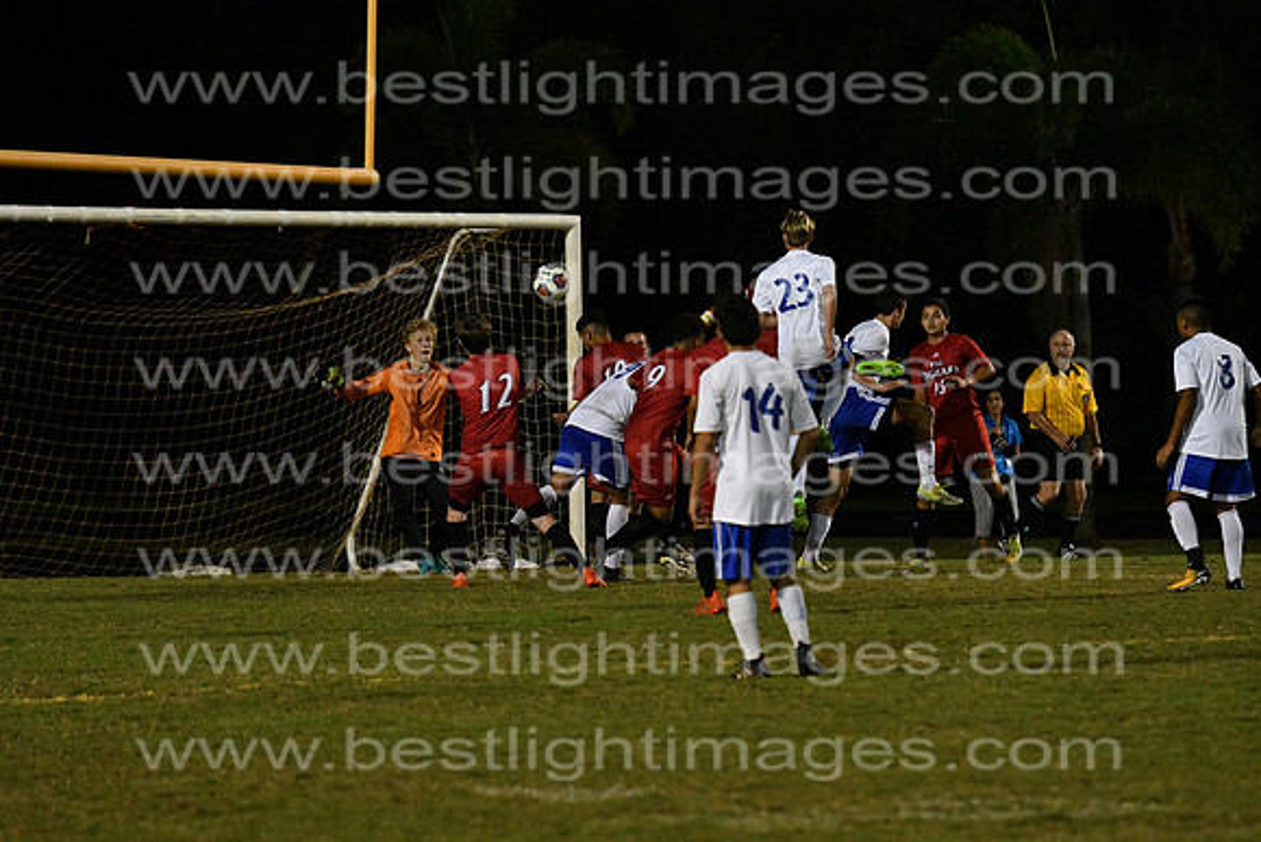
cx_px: 630
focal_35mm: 232
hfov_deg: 8.9
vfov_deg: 5.9
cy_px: 421
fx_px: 8145
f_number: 4
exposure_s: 1/1000
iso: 6400
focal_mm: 155
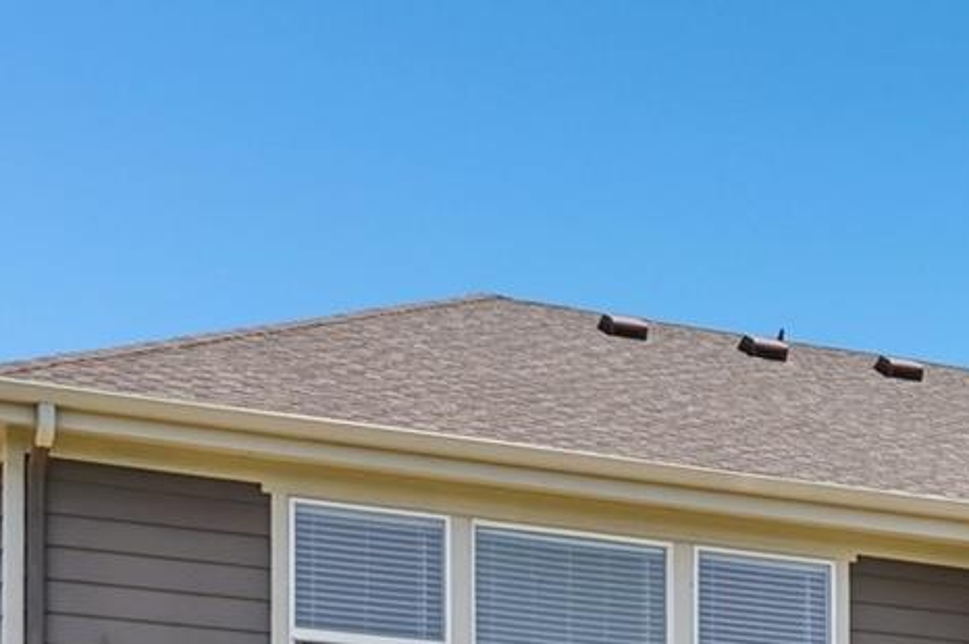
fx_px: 2770
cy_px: 1057
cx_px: 1029
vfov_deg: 12.4
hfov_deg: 19.1
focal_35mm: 103
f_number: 10
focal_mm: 30
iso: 64
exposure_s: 1/50
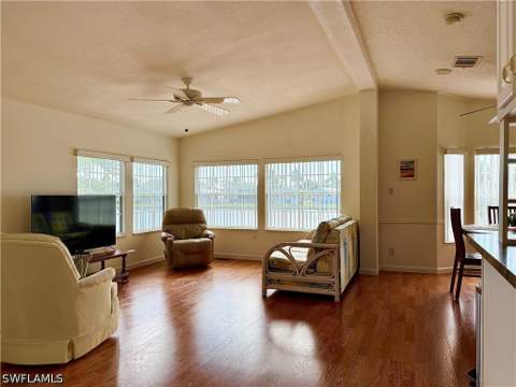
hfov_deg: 71.6
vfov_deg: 56.8
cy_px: 194
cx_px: 258
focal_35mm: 24
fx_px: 358
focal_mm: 6.76
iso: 100
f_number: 1.78
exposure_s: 1/567
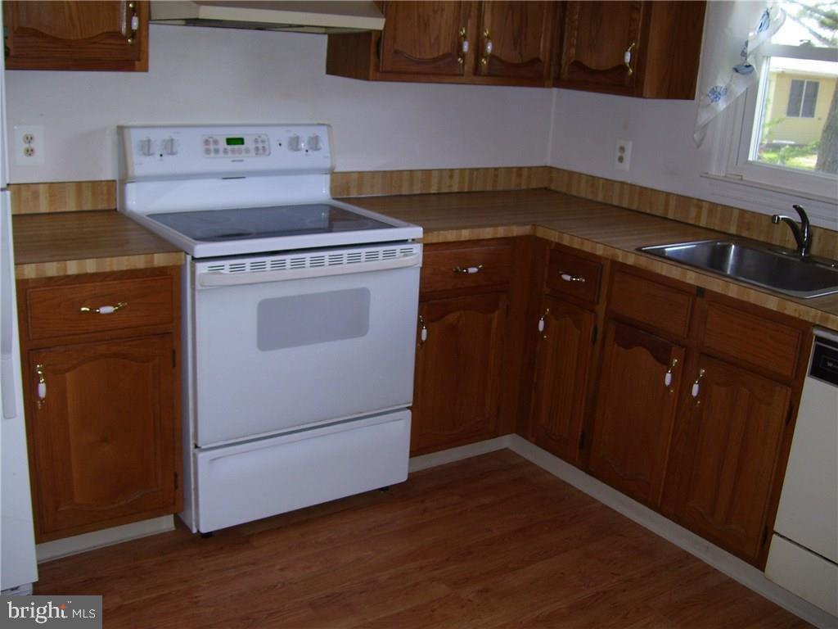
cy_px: 314
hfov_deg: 50.1
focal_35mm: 37
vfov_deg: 38.7
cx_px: 419
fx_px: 896
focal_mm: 6
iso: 80
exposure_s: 1/60
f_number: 2.7
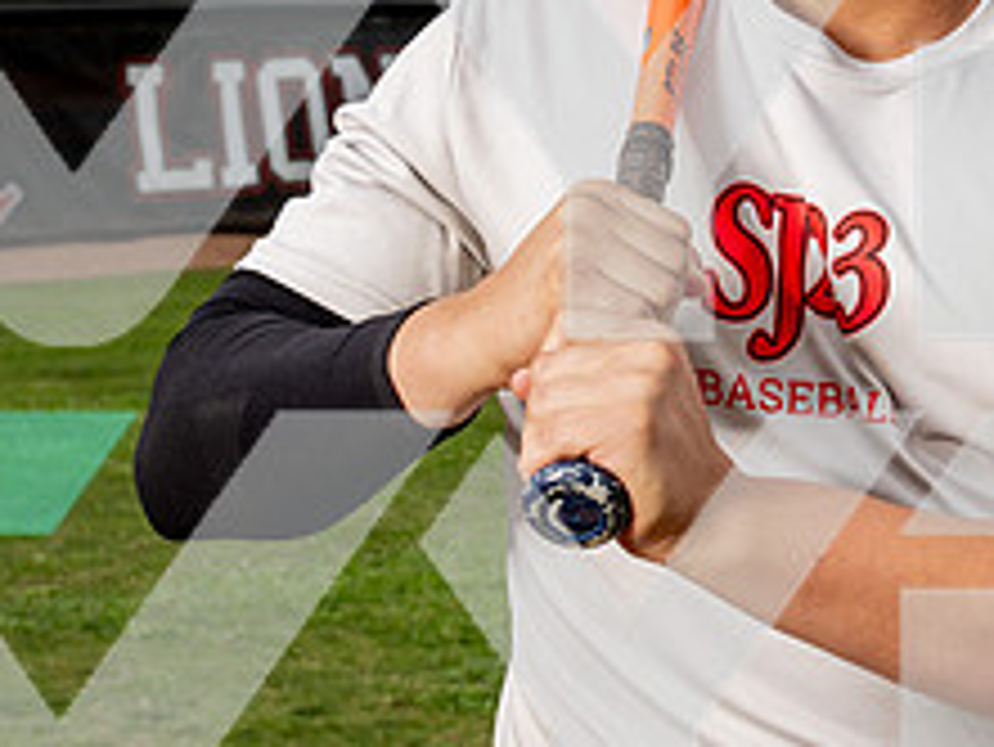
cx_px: 793
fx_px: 3994
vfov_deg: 10.6
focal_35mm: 139
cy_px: 72
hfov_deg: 14.1
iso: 50
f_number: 8
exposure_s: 1/250
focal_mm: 50
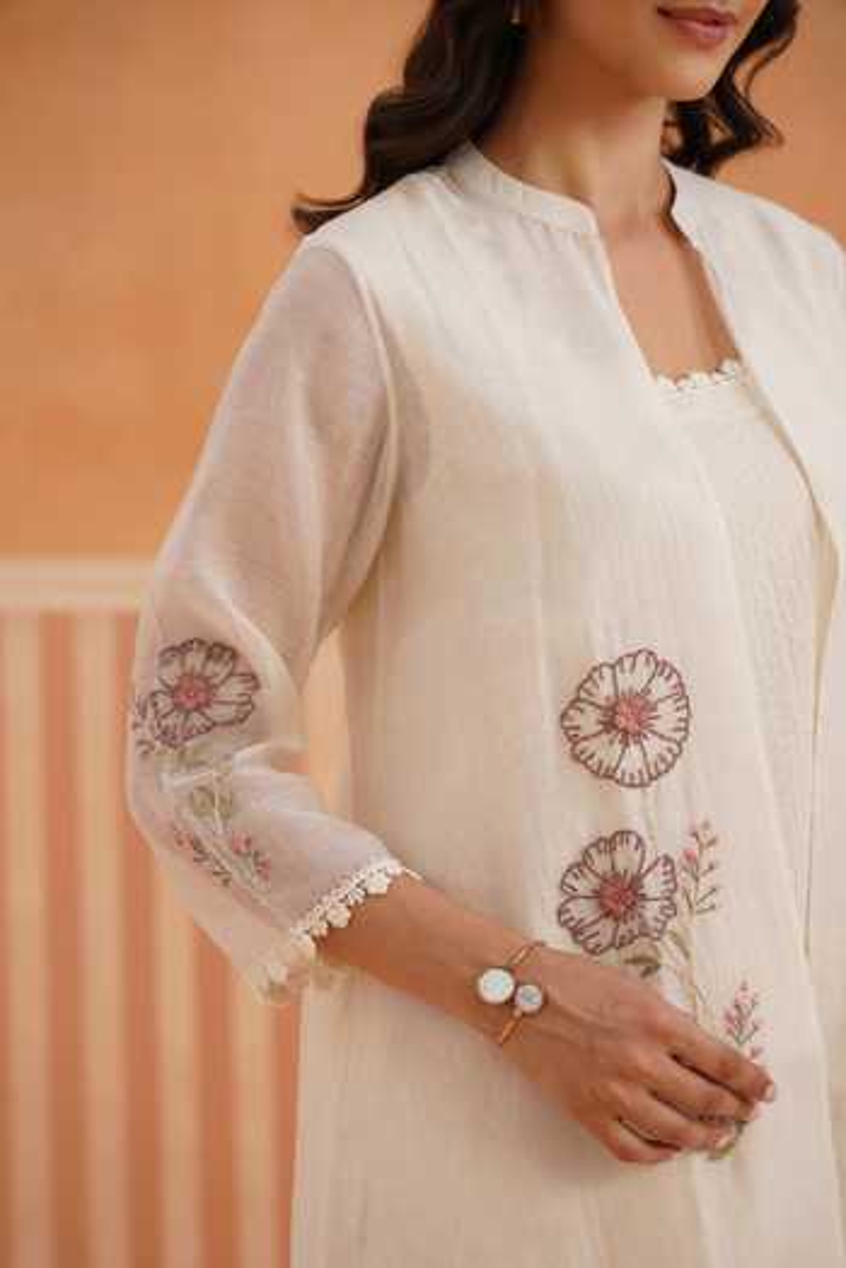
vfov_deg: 28.8
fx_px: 2467
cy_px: 634
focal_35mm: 70
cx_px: 423
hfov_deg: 19.5
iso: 320
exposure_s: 1/125
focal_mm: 70
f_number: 4
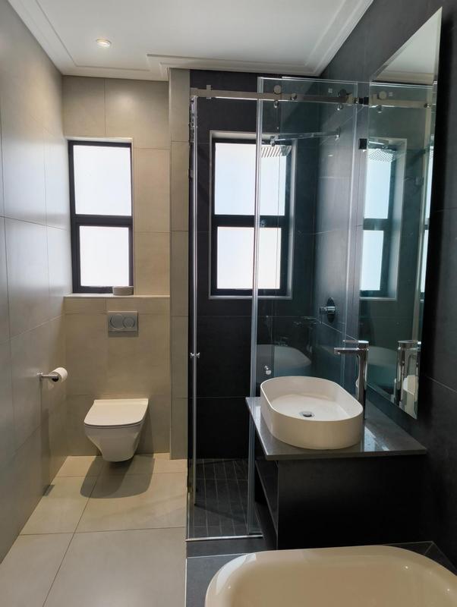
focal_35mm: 24
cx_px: 228
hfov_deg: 56.9
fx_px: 422
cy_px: 304
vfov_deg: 71.5
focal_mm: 5.56
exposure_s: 1/100
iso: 800
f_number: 1.87
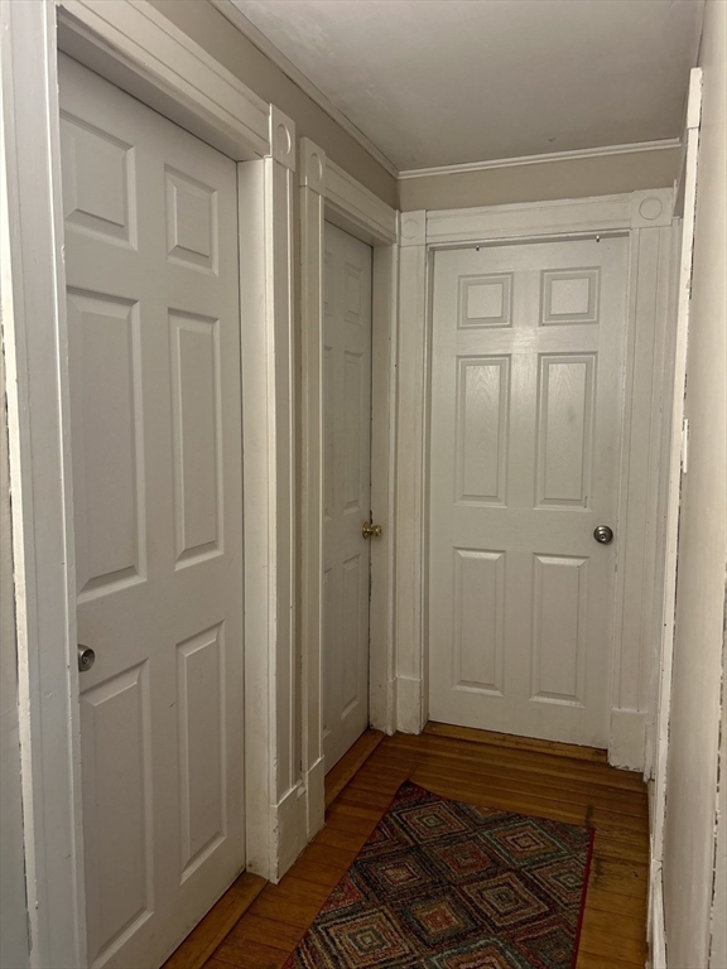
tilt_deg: -5.5
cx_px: 364
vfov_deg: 67.3
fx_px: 728
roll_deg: -0.9
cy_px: 484
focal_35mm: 26
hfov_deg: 53.1
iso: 200
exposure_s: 1/60
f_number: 1.5
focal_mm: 5.7
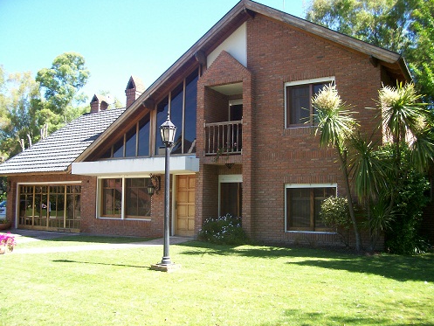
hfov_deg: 52.6
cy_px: 164
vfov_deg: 40.7
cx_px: 217
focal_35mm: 35
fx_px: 439
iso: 80
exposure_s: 1/306
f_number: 2.7
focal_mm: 5.6
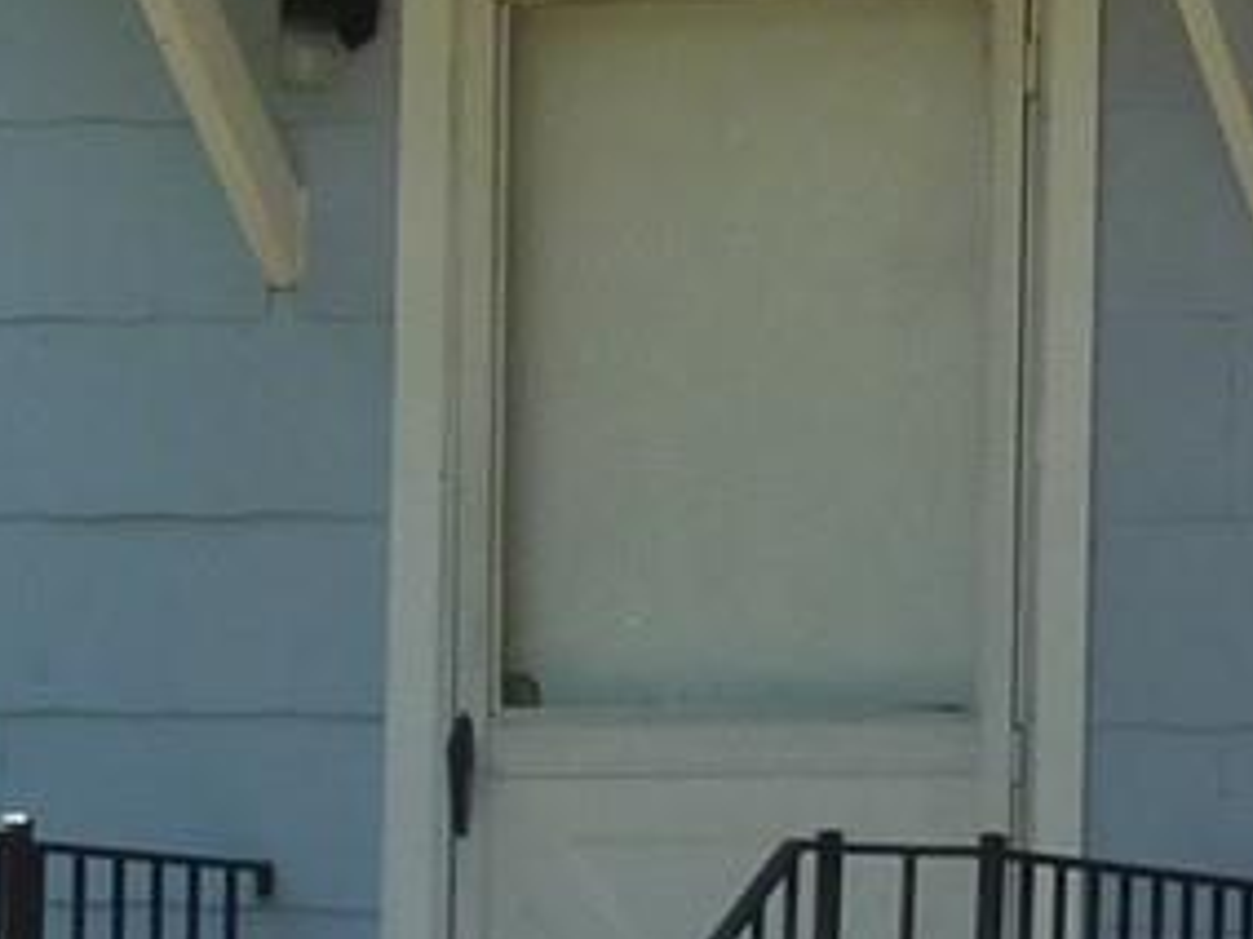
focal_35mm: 253
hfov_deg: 7.8
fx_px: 9154
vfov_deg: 5.8
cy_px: 1249
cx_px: 1253
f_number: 3.8
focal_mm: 6.3
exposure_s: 1/320
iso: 100
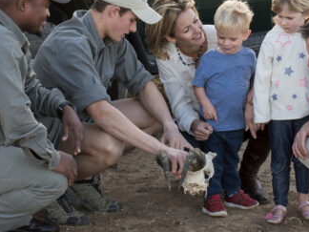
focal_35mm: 152
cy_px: 24
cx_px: 135
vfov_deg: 9.7
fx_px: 1357
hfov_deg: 13.0
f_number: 6.7
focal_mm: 50
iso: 280
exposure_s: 1/125
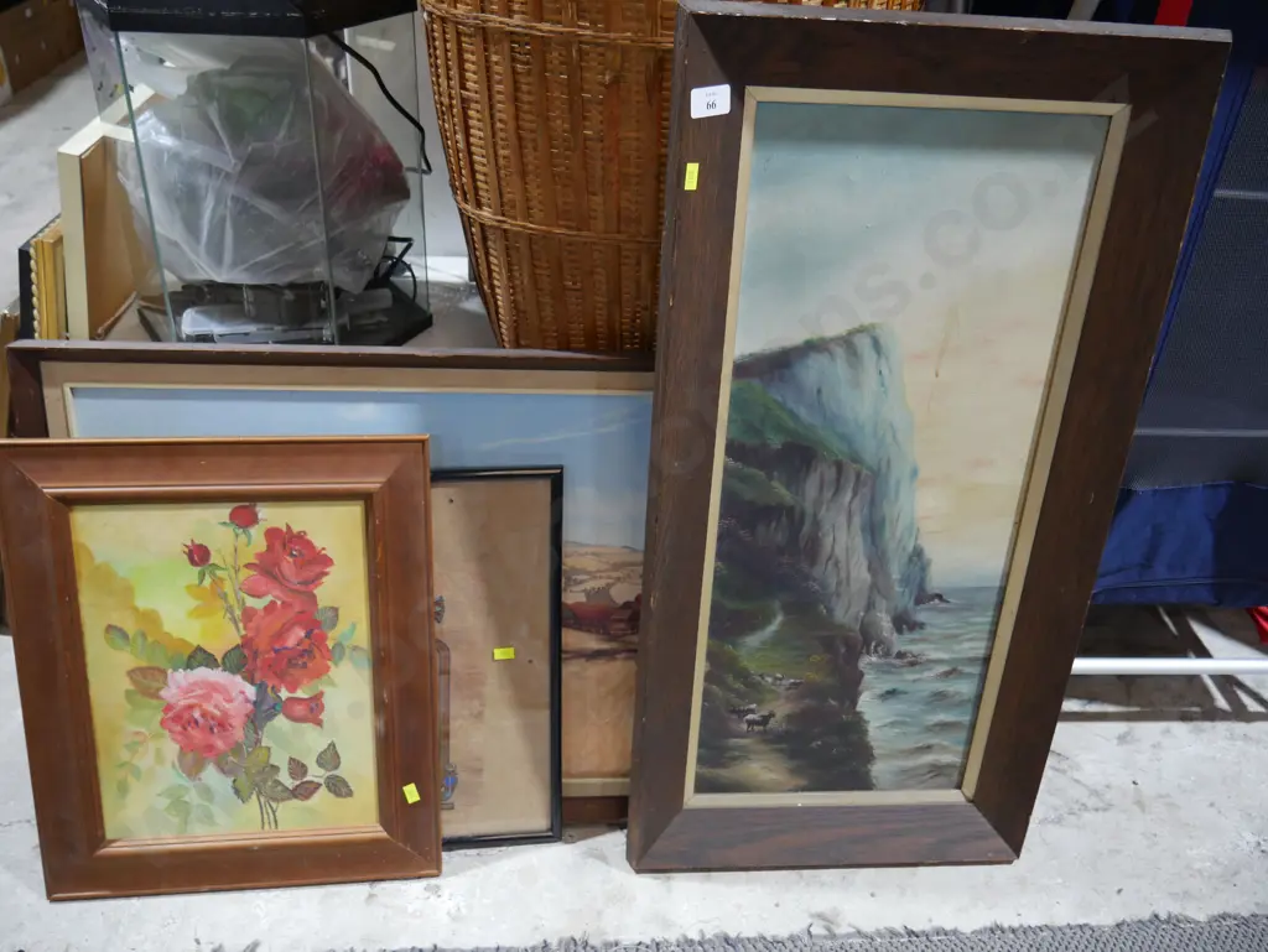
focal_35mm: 28
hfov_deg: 63.4
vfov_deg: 49.8
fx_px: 1026
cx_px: 634
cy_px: 476
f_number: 3.5
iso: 500
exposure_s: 1/60
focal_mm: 14
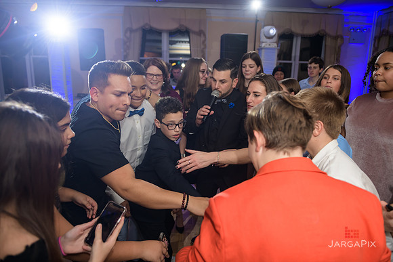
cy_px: 131
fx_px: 262
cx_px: 196
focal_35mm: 24
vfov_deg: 53.2
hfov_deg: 73.7
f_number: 3.2
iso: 400
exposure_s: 1/125
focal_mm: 24
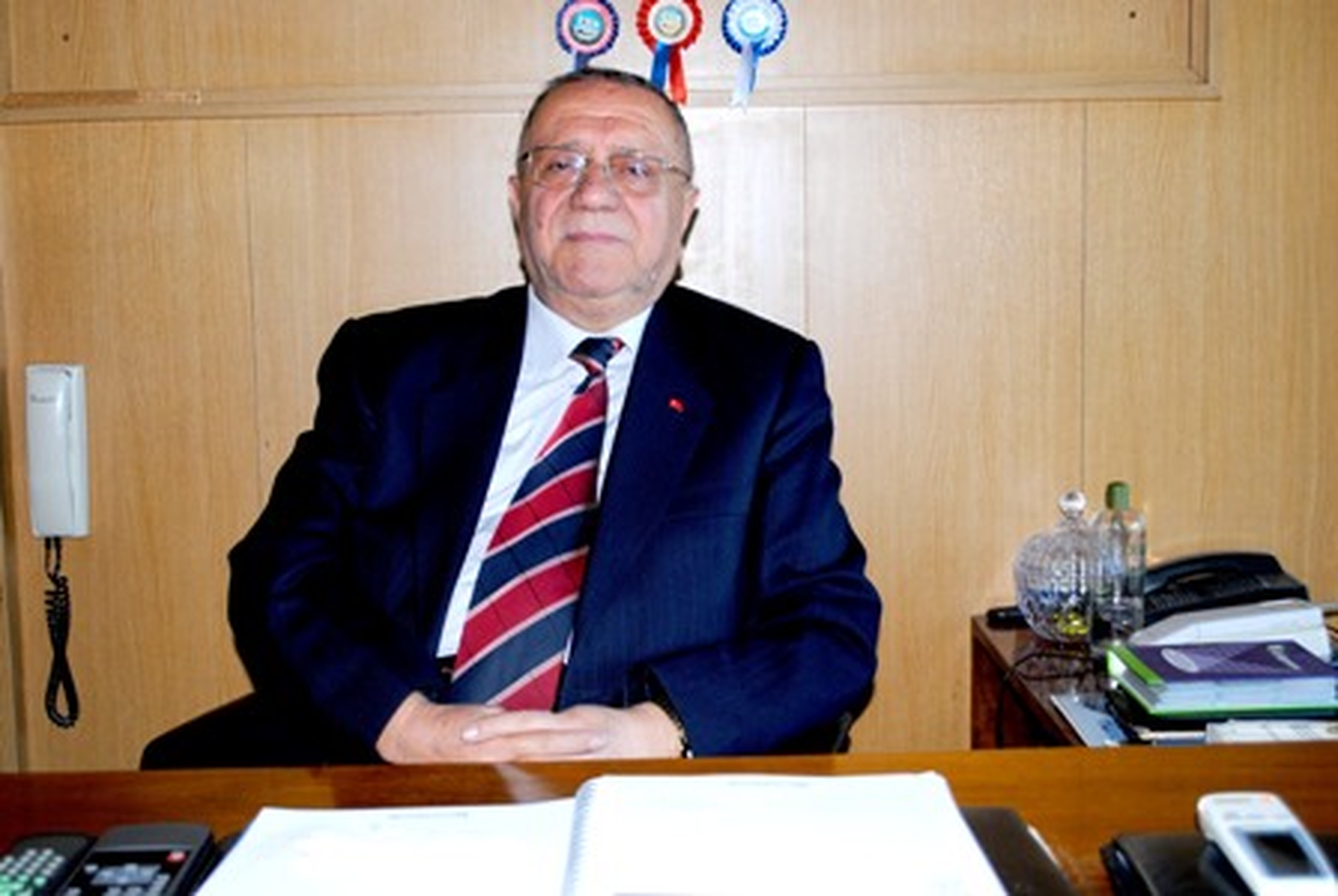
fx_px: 1786
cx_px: 669
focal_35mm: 48
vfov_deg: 28.2
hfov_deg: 41.1
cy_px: 448
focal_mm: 32
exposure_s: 1/60
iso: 200
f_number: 4.8
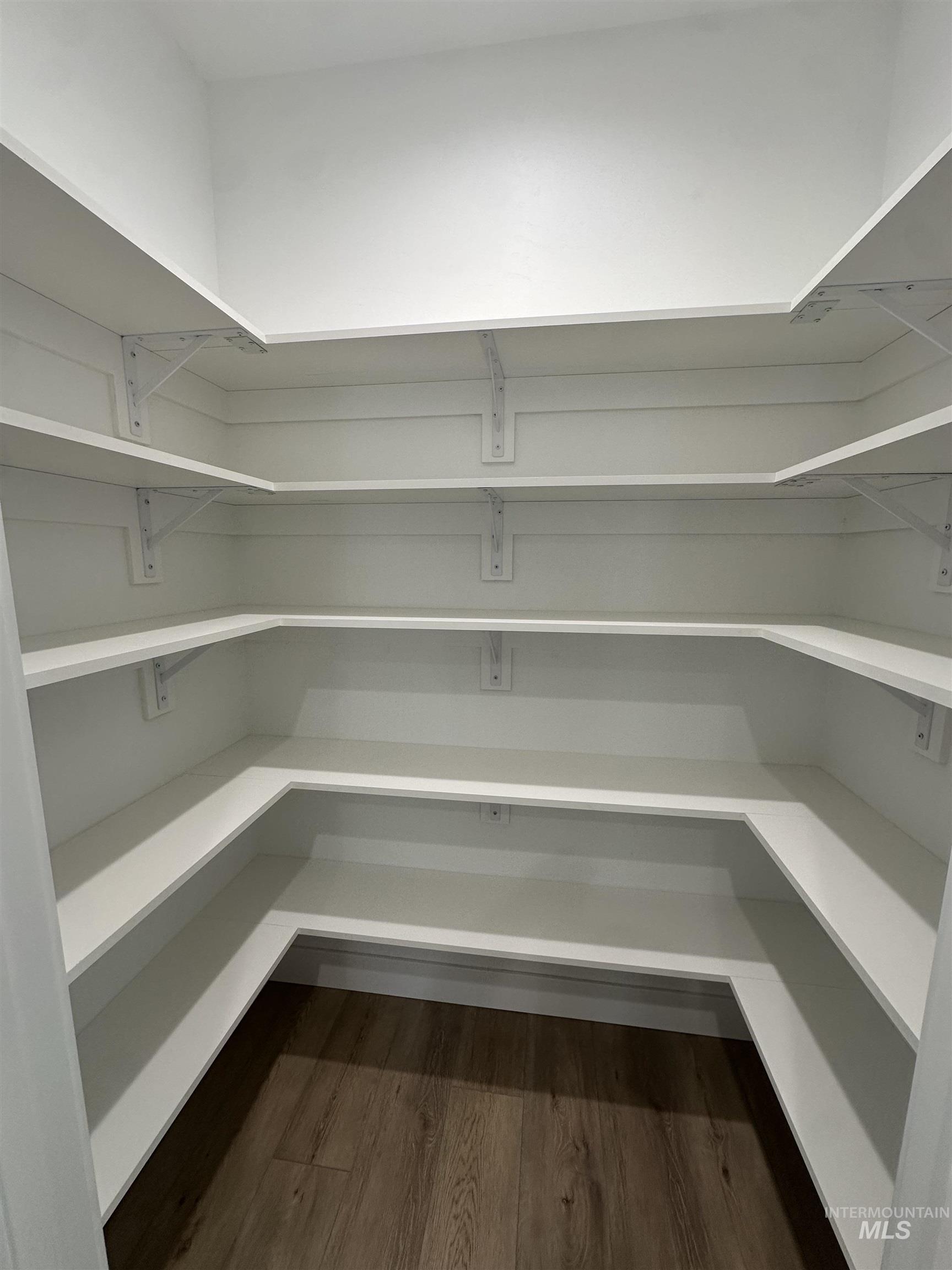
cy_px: 635
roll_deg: -0.7
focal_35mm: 14
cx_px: 476
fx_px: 513
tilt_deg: -7.8
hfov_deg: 85.7
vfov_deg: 102.1
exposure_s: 1/120
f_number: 2.2
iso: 160
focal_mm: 2.22
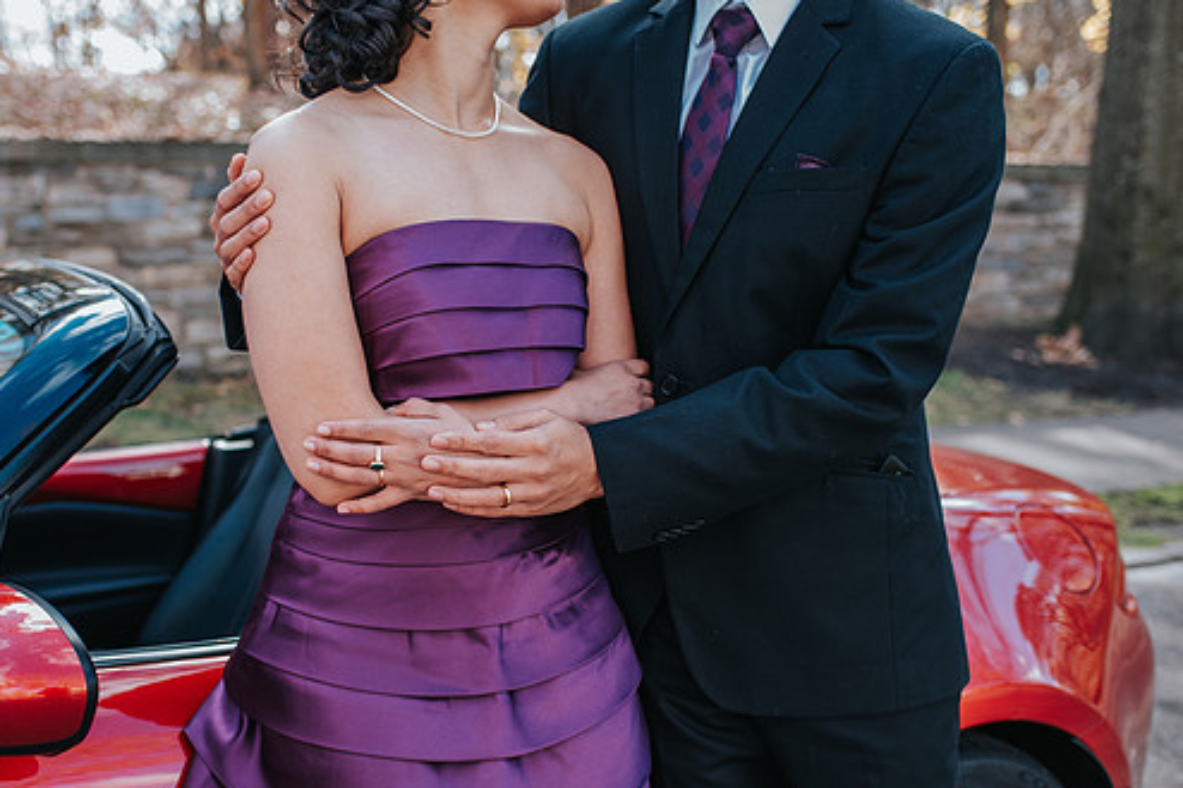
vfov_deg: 30.4
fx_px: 1445
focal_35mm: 44
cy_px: 474
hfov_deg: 44.2
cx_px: 449
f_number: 3.2
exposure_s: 1/640
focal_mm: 35
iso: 1000
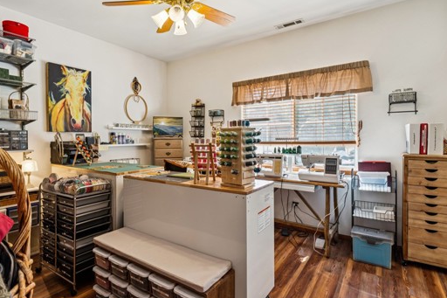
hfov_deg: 83.1
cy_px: 142
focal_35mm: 20
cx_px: 189
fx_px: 250
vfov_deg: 61.6
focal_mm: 16.1
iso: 100
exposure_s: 1/2.5
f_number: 13
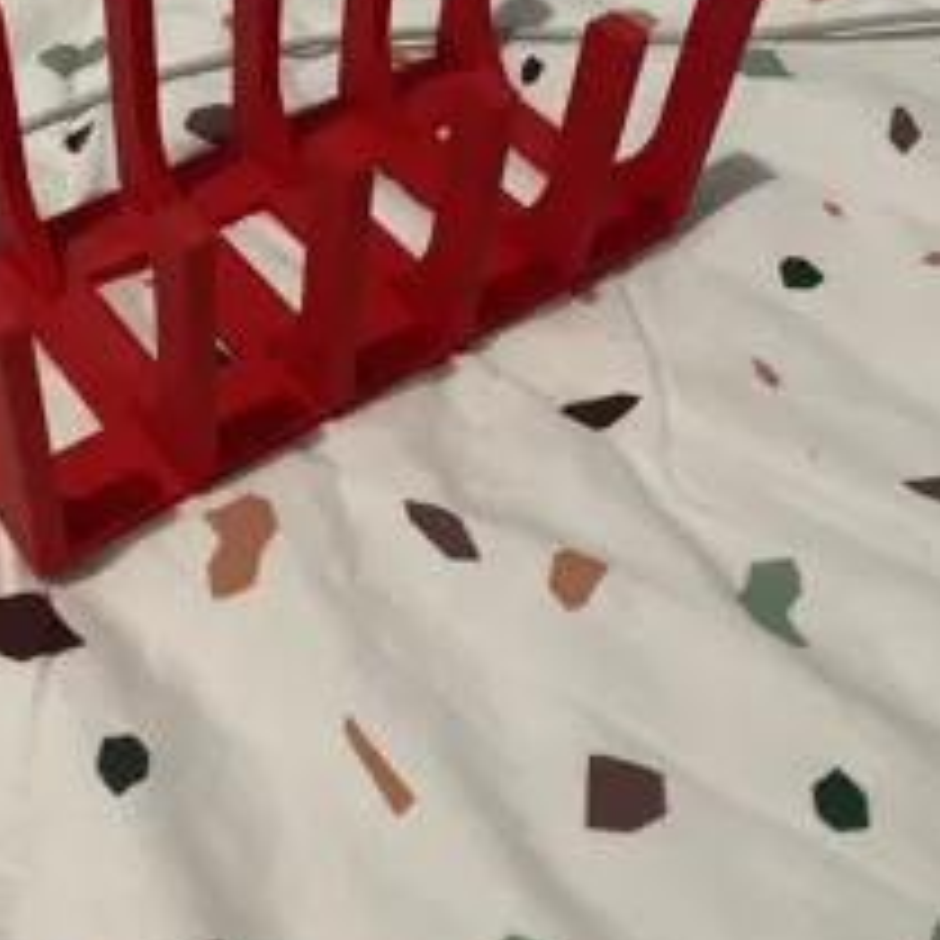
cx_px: 274
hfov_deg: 37.7
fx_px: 1352
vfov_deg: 37.5
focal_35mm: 44
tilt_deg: -46.2
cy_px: 252
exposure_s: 1/50
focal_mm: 4.2
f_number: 1.6
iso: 160
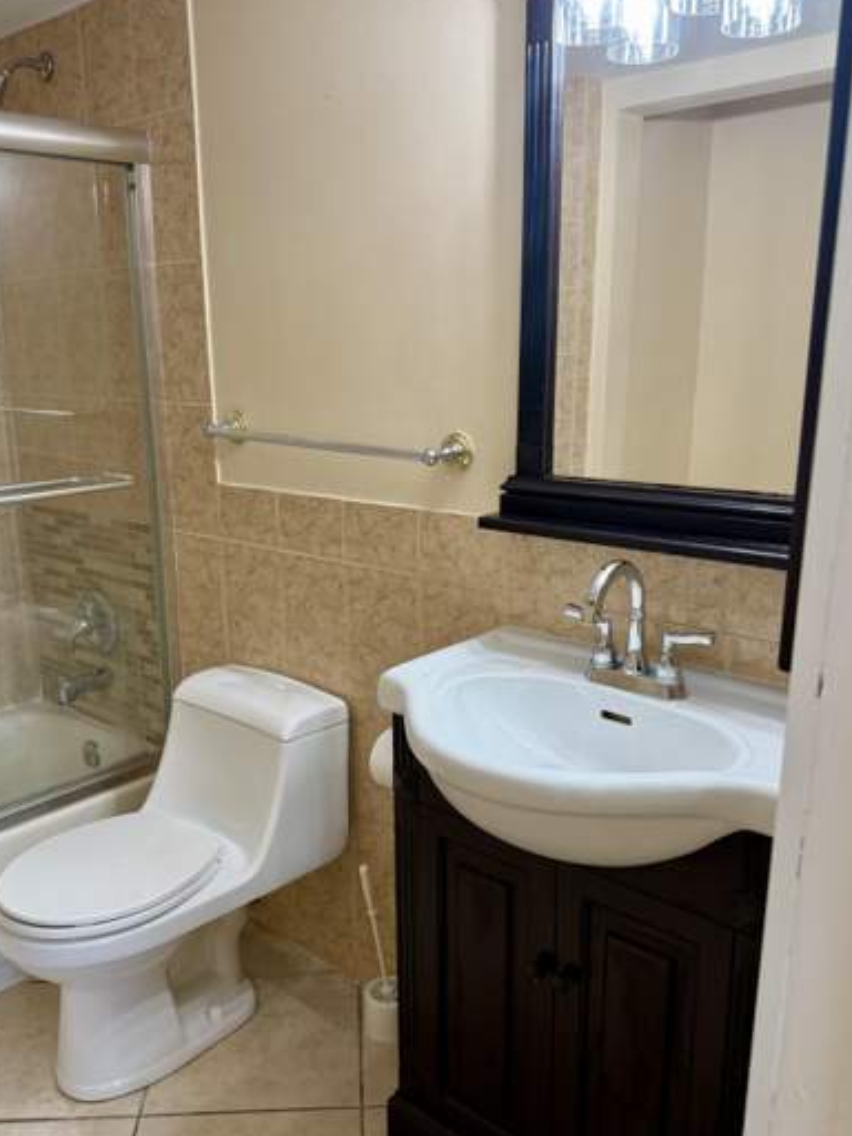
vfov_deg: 59.9
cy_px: 588
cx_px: 377
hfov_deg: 46.7
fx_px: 985
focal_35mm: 30
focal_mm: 6.76
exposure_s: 1/120
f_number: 1.78
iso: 160
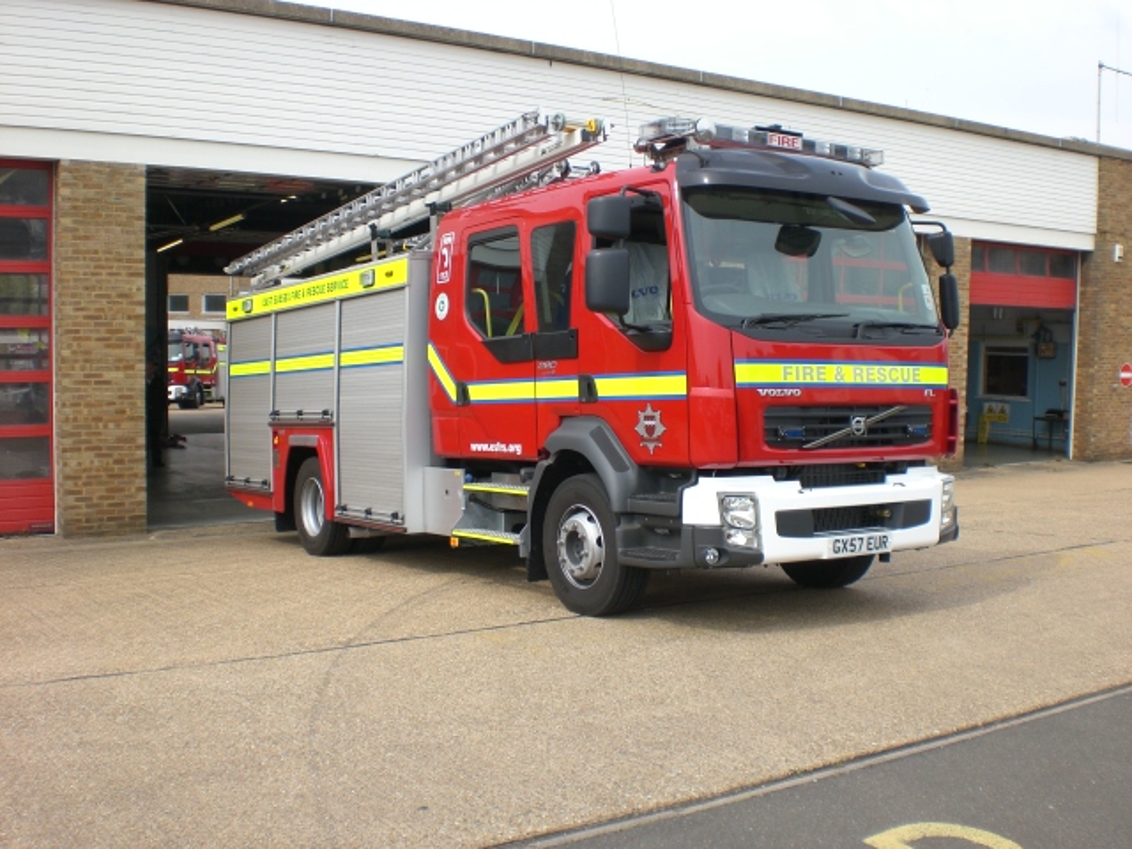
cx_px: 566
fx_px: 1243
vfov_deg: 37.7
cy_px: 424
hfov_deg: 49.0
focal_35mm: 38
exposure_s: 1/250
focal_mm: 6.3
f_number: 4.4
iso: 50
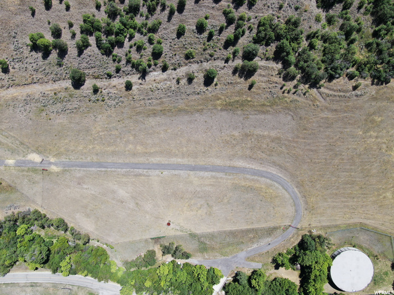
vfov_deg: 56.8
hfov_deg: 71.6
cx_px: 197
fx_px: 273
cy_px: 148
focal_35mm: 24
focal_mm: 4.39
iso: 100
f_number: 2.8
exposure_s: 1/320
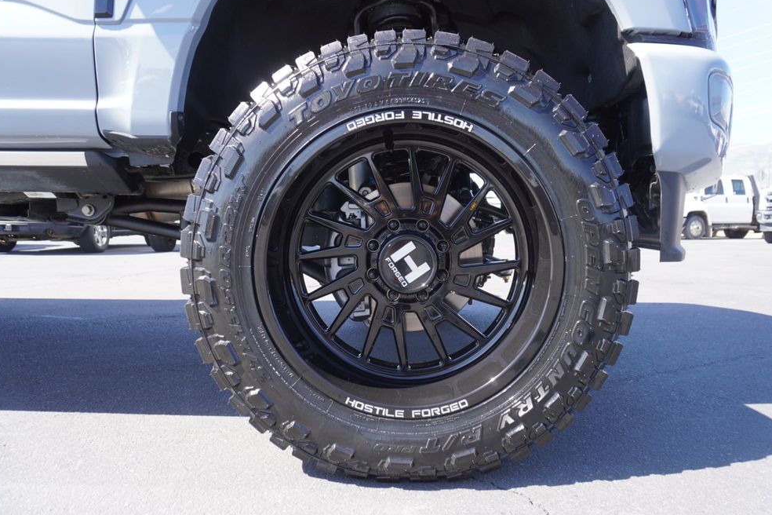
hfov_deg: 71.5
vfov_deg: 51.3
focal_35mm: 25
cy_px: 257
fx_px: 536
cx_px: 394
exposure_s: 1/100
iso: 100
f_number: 5
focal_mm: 16
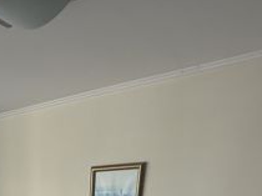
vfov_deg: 22.4
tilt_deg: -18.7
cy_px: 327
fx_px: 355
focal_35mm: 47
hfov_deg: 36.6
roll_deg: +0.8
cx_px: 4
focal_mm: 2.22
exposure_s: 1/143
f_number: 2.2
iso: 40
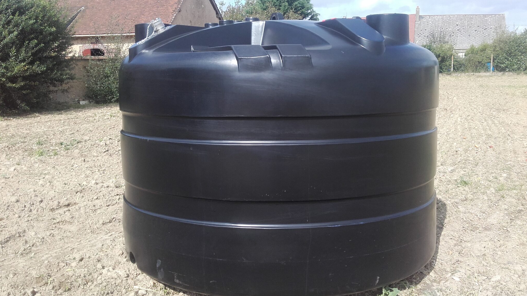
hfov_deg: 58.0
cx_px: 264
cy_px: 133
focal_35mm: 34
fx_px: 475
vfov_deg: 34.6
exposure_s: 1/736
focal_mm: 3.31
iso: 50
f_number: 2.2
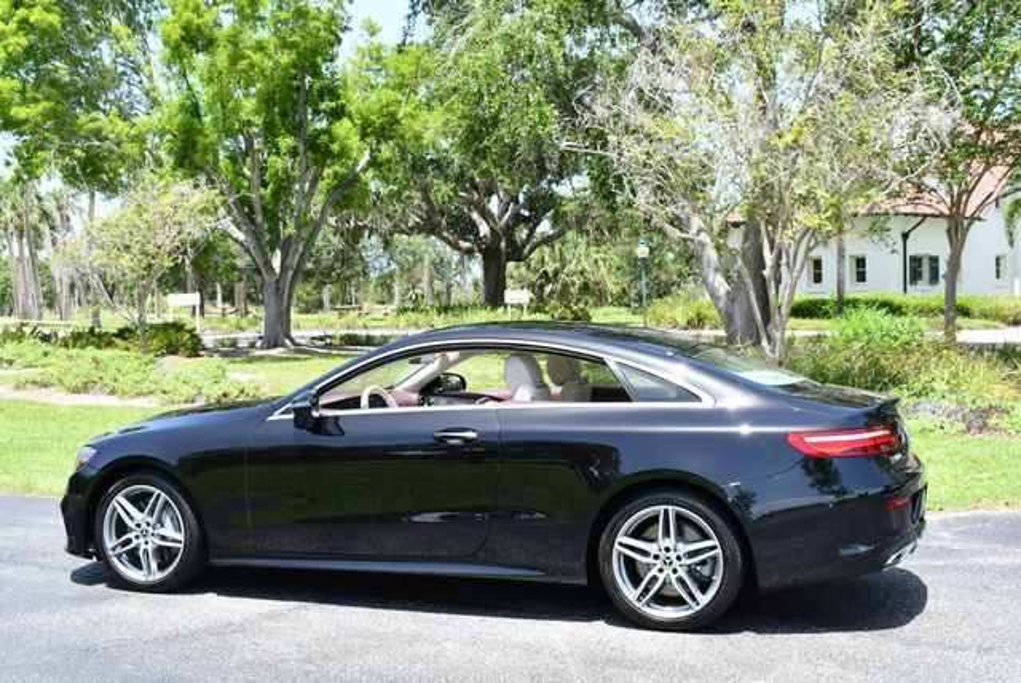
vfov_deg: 29.3
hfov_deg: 42.7
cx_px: 510
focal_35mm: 46
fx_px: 1306
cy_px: 342
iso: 200
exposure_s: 1/250
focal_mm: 23
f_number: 7.1
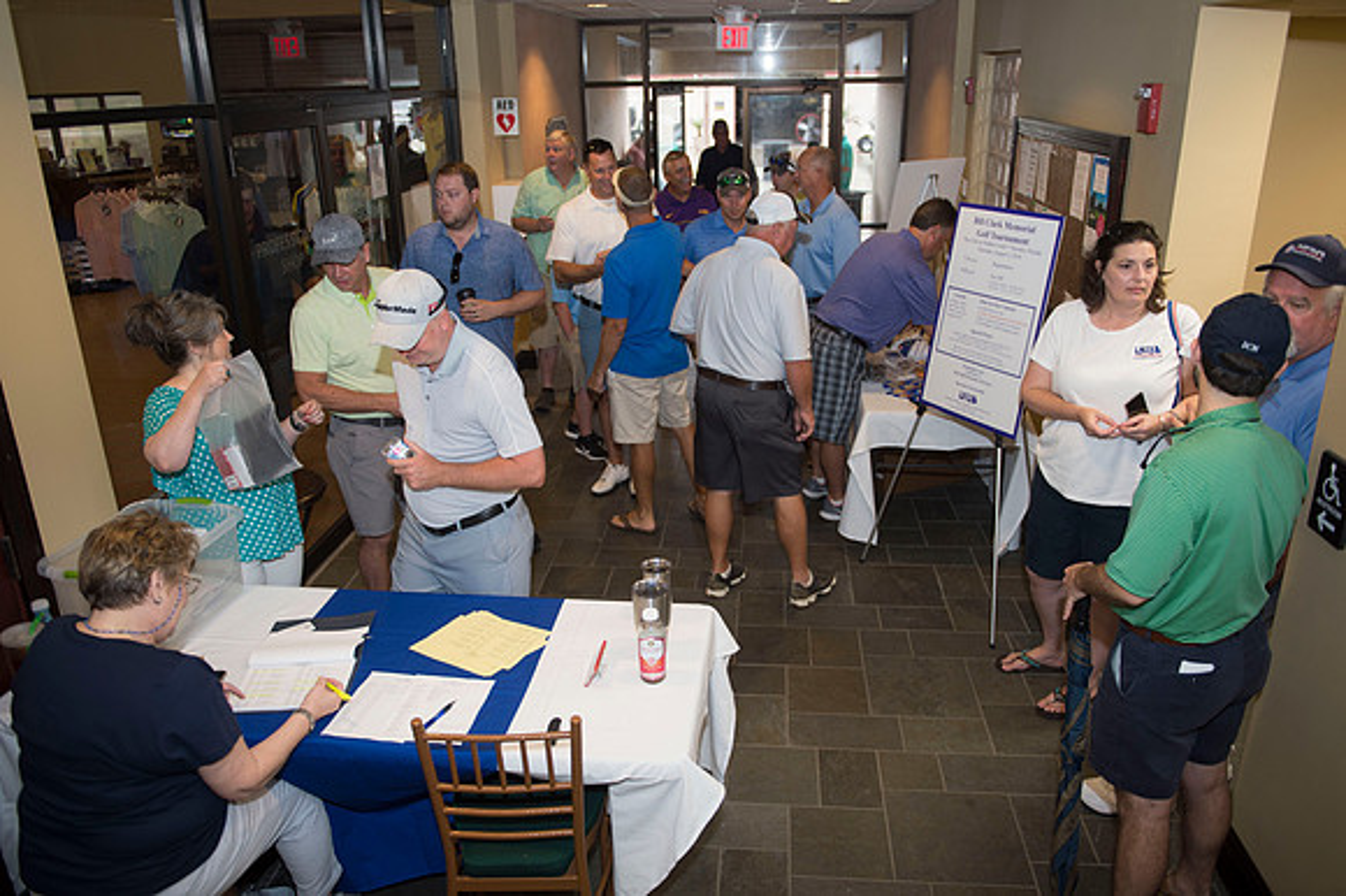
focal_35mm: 27
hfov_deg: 67.4
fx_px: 1009
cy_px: 448
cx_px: 673
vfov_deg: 47.9
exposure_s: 1/160
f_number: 2.8
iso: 800
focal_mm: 27
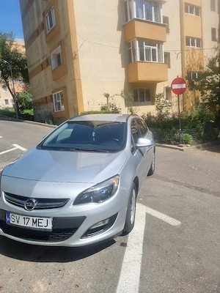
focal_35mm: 26
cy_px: 146
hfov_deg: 53.1
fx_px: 220
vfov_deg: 67.3
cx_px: 110
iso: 50
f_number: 1.8
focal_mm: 5.4
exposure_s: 1/3333
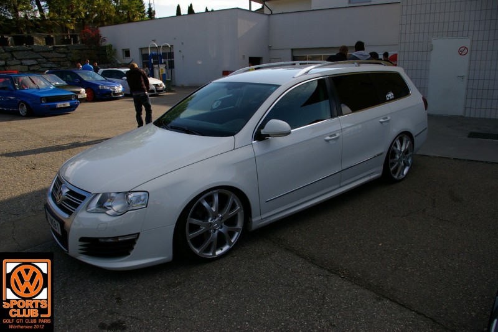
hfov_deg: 67.4
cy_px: 166
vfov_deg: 47.9
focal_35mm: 27
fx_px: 373
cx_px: 249
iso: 200
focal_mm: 18
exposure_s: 1/180
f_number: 11
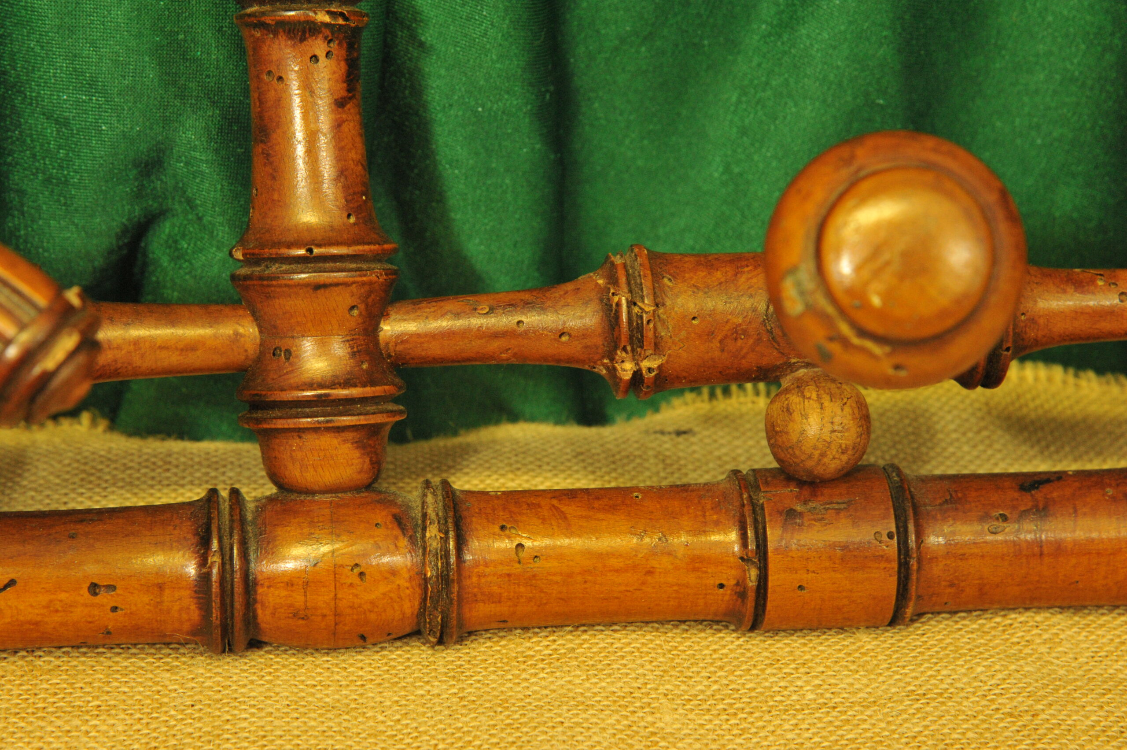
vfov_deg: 11.4
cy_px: 375
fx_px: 3754
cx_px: 564
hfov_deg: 17.1
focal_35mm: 120
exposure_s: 1/30
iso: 4000
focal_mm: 120
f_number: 10
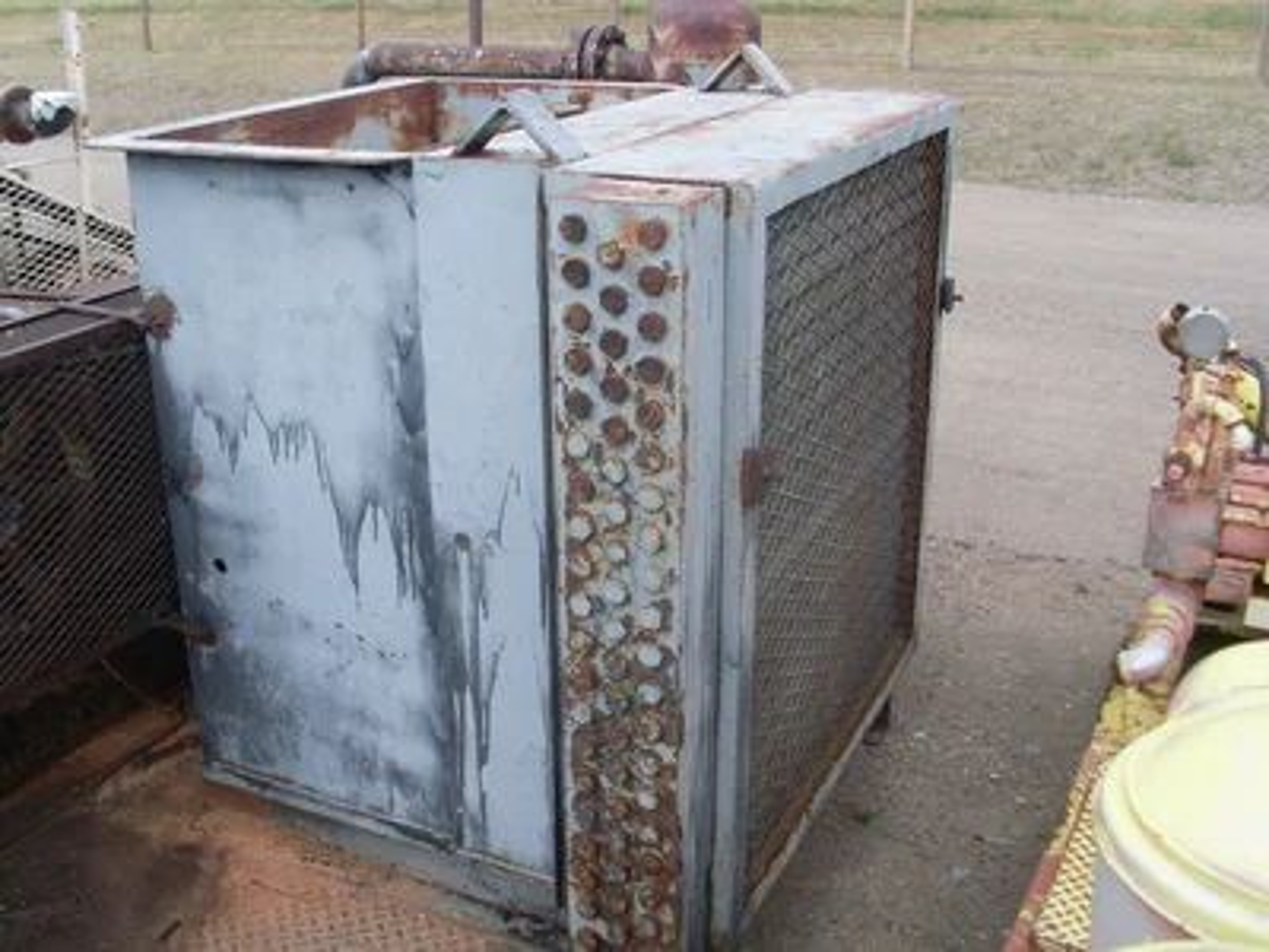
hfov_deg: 49.0
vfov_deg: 37.7
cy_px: 476
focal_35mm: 38
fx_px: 1393
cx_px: 634
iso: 80
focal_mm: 6.3
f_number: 7.7
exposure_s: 1/60
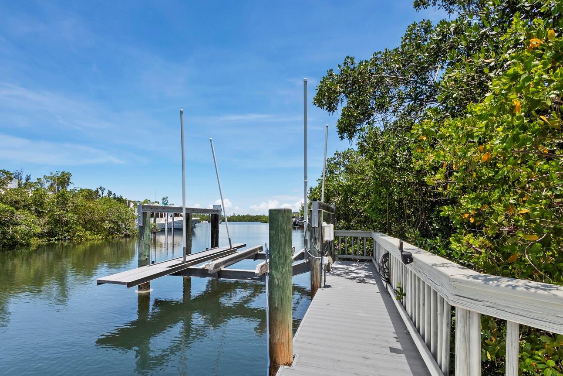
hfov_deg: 89.8
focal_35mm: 18
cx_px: 256
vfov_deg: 67.1
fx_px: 281
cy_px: 214
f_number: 10
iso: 400
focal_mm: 7
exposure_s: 1/800
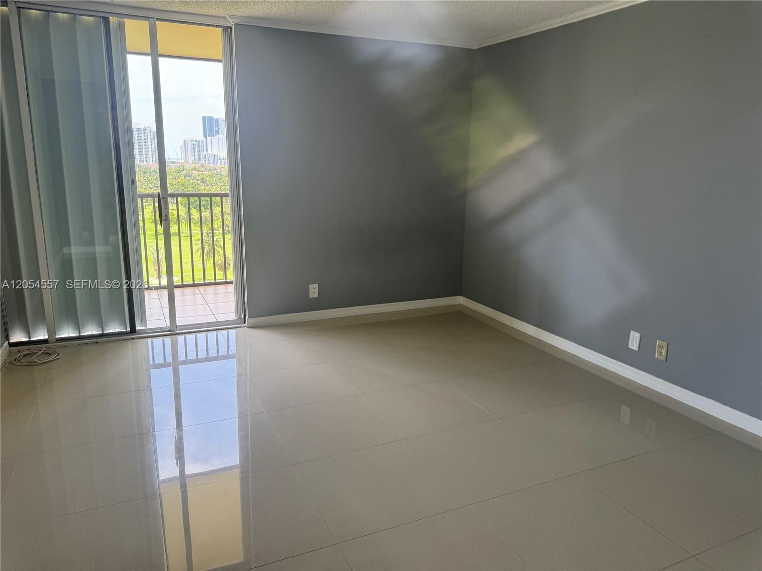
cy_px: 286
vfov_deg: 56.8
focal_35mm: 24
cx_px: 381
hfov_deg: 71.6
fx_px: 528
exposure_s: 1/142
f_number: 1.78
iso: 100
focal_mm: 6.76
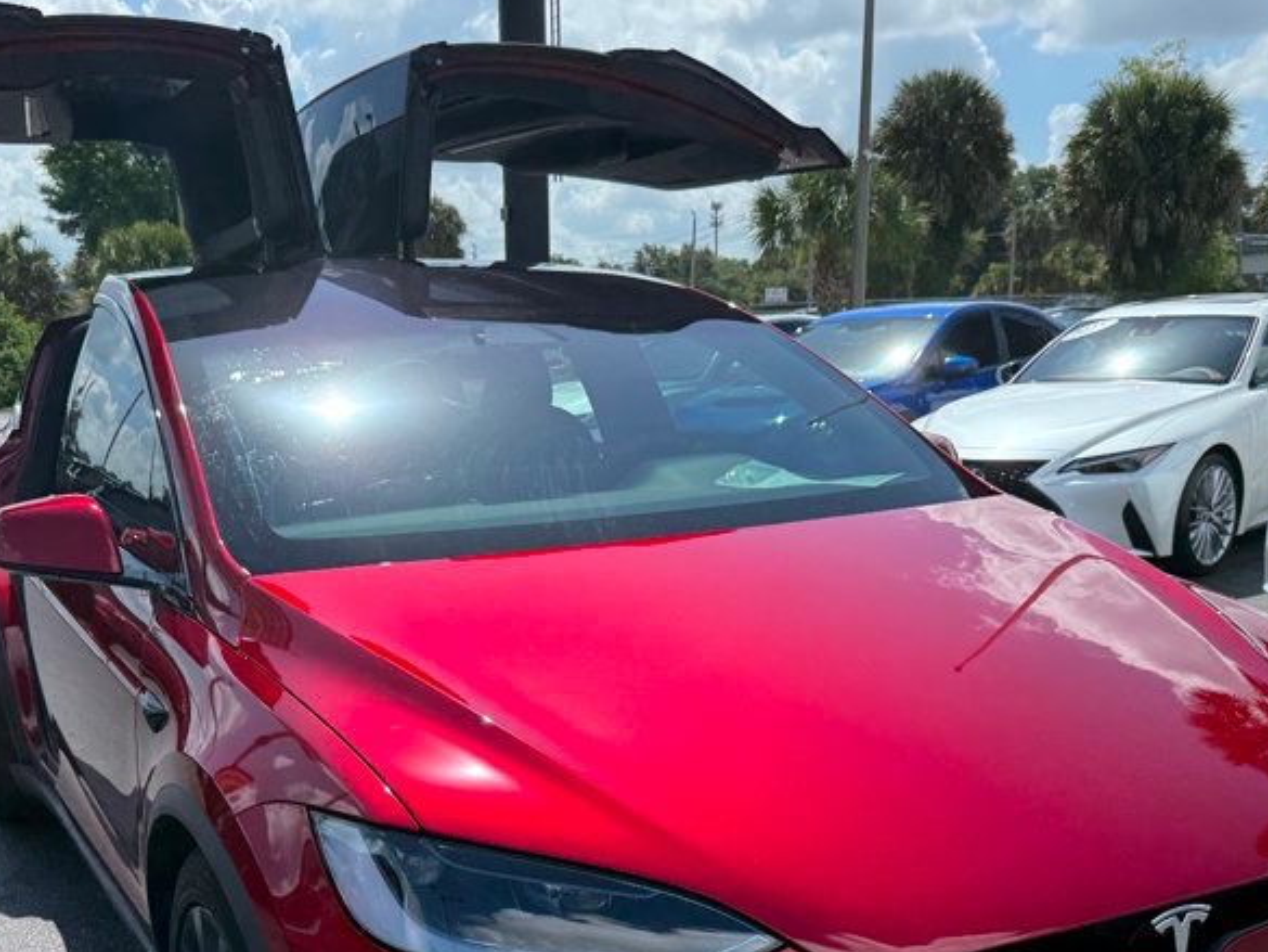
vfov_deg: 33.8
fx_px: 1539
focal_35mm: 42
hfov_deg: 44.8
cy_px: 694
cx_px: 598
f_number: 1.78
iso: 100
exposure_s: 1/6173
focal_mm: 6.76
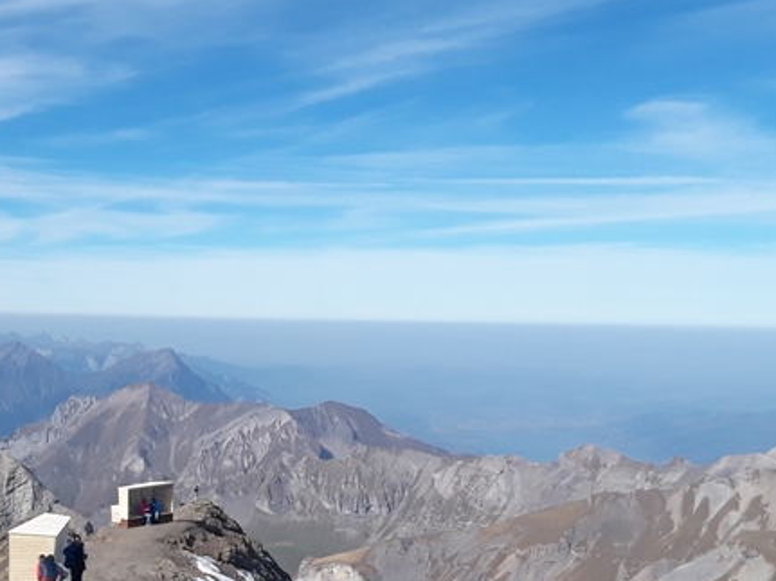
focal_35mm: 53
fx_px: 1188
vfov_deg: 26.7
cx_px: 198
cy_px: 504
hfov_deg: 35.4
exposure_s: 1/1724
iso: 40
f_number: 1.9
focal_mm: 2.9
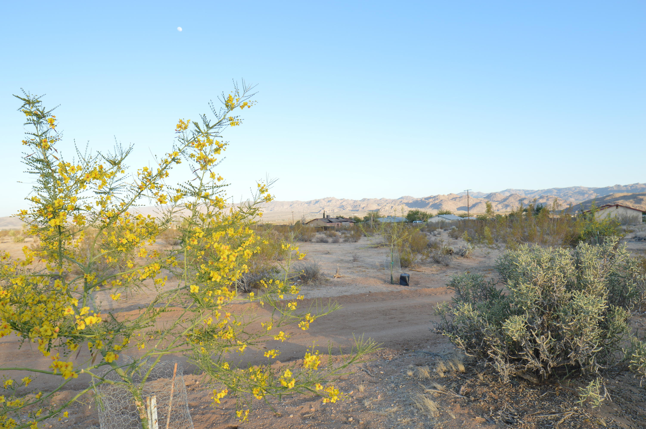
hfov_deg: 81.3
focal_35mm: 21
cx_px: 323
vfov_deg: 59.4
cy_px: 214
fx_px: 376
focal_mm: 14
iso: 100
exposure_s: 1/125
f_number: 5.6
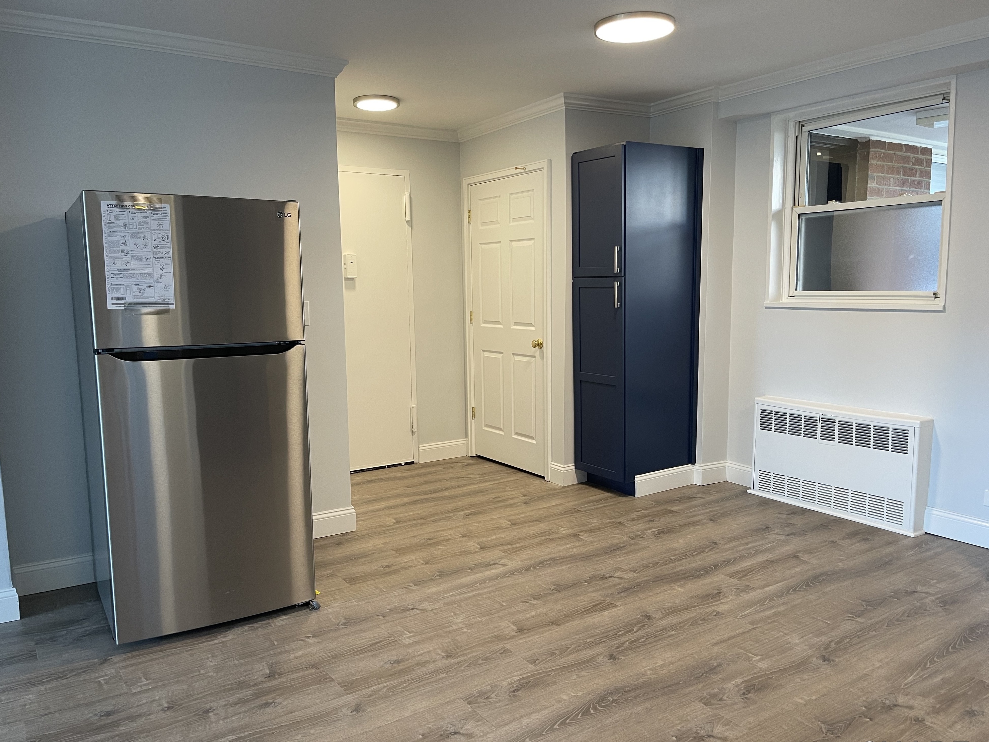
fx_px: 743
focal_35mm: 26
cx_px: 501
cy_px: 383
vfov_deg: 53.0
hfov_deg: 67.3
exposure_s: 1/60
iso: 100
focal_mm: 5.1
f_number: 1.6
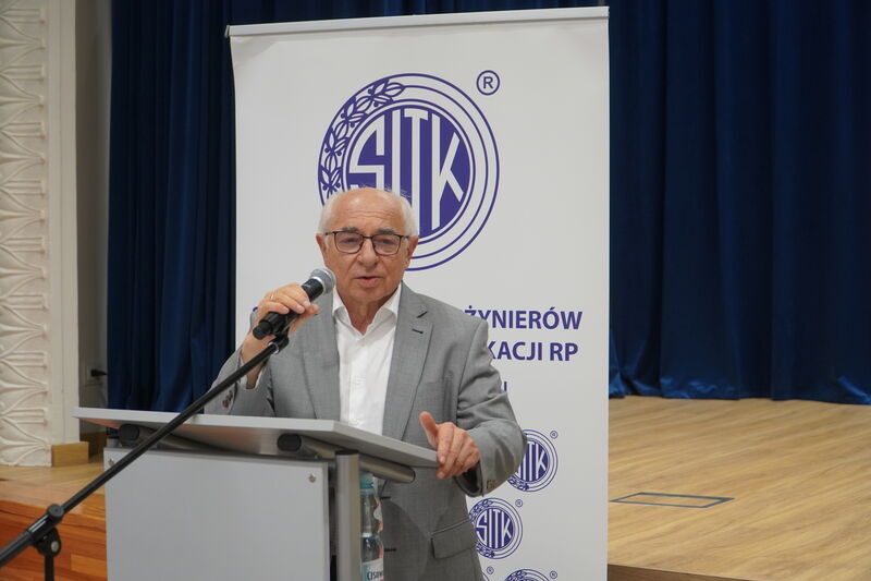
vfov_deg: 18.9
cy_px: 290
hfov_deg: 28.1
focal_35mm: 72
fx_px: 1742
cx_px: 436
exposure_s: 1/160
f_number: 4
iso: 1000
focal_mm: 48
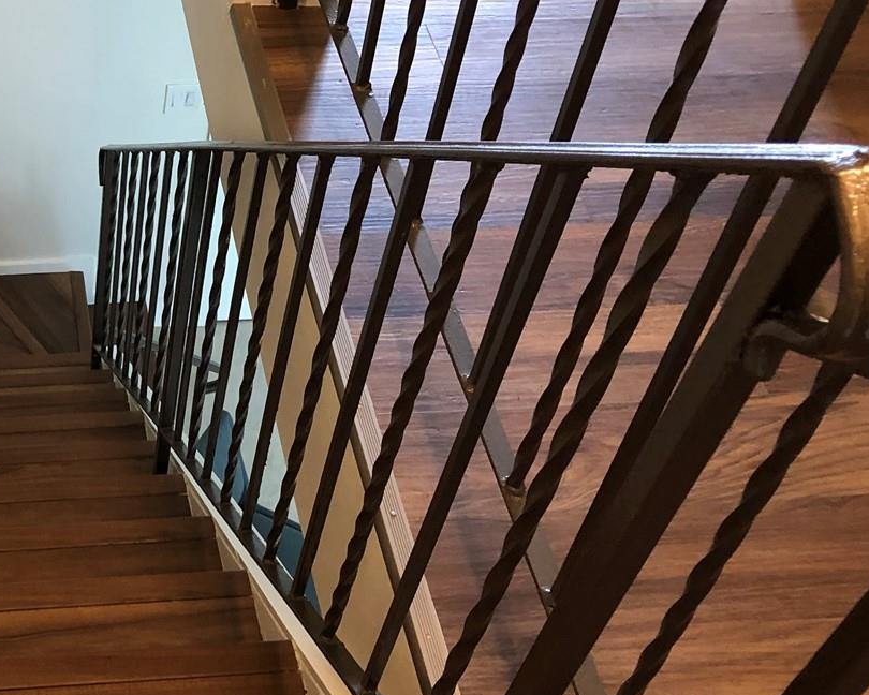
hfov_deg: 32.6
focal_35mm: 54
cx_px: 55
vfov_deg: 28.1
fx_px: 1389
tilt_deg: -48.5
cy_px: 334
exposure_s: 1/15
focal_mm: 3.99
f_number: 1.8
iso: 80
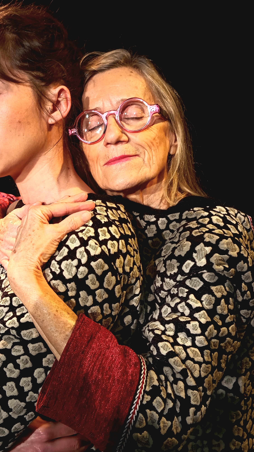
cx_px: 96
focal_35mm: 38
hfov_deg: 31.1
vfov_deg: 52.8
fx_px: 455
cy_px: 224
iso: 743
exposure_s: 1/50
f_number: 1.8
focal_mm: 4.22
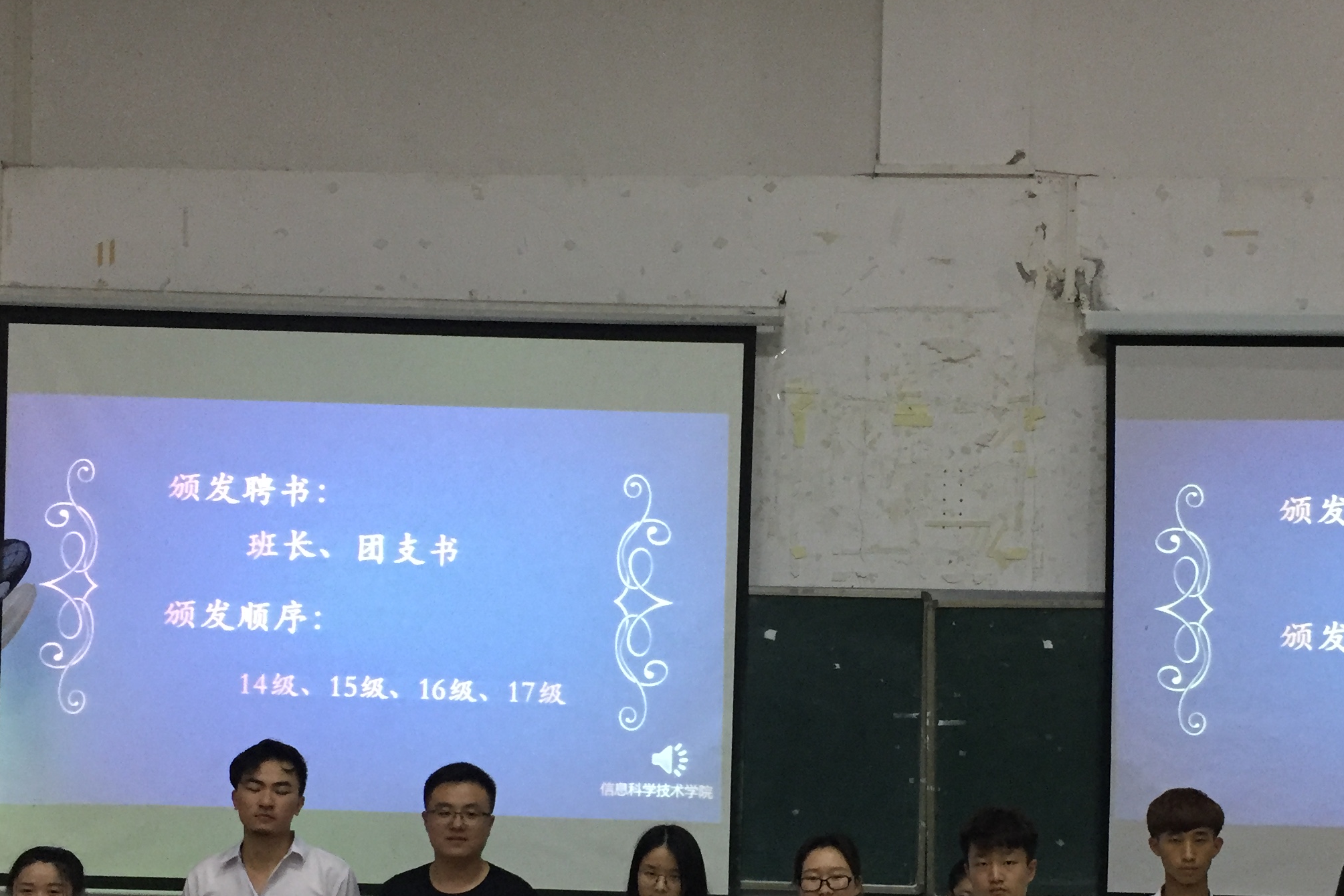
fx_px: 1829
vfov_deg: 27.0
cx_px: 748
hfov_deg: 40.3
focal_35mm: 49
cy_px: 721
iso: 200
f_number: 2.2
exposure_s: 1/33
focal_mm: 4.15
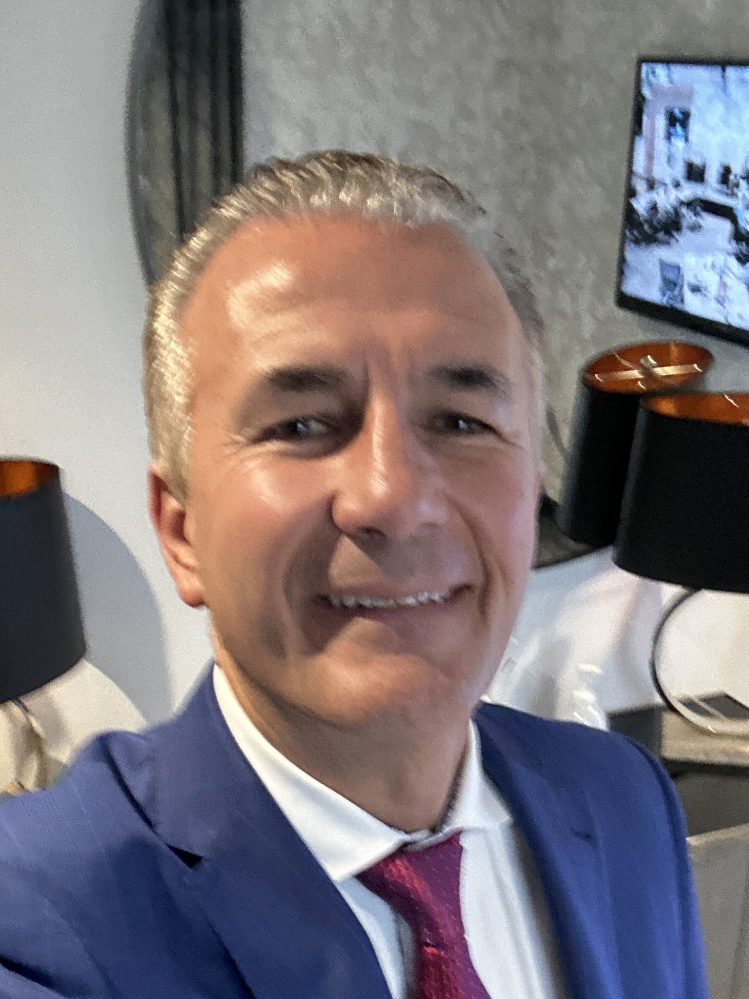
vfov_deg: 60.0
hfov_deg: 46.8
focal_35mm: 30
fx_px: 866
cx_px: 374
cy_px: 500
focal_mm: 2.69
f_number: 1.9
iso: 320
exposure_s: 1/30
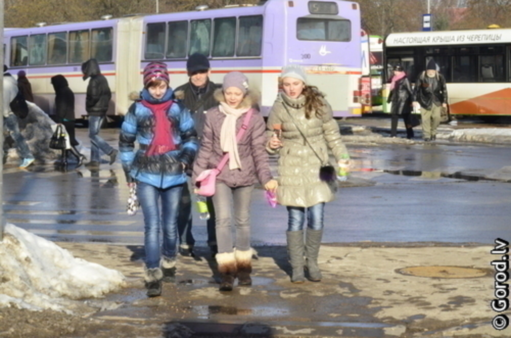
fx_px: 1487
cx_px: 256
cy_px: 169
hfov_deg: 19.5
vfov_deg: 13.0
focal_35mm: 105
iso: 2800
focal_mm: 70
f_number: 36
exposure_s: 1/200
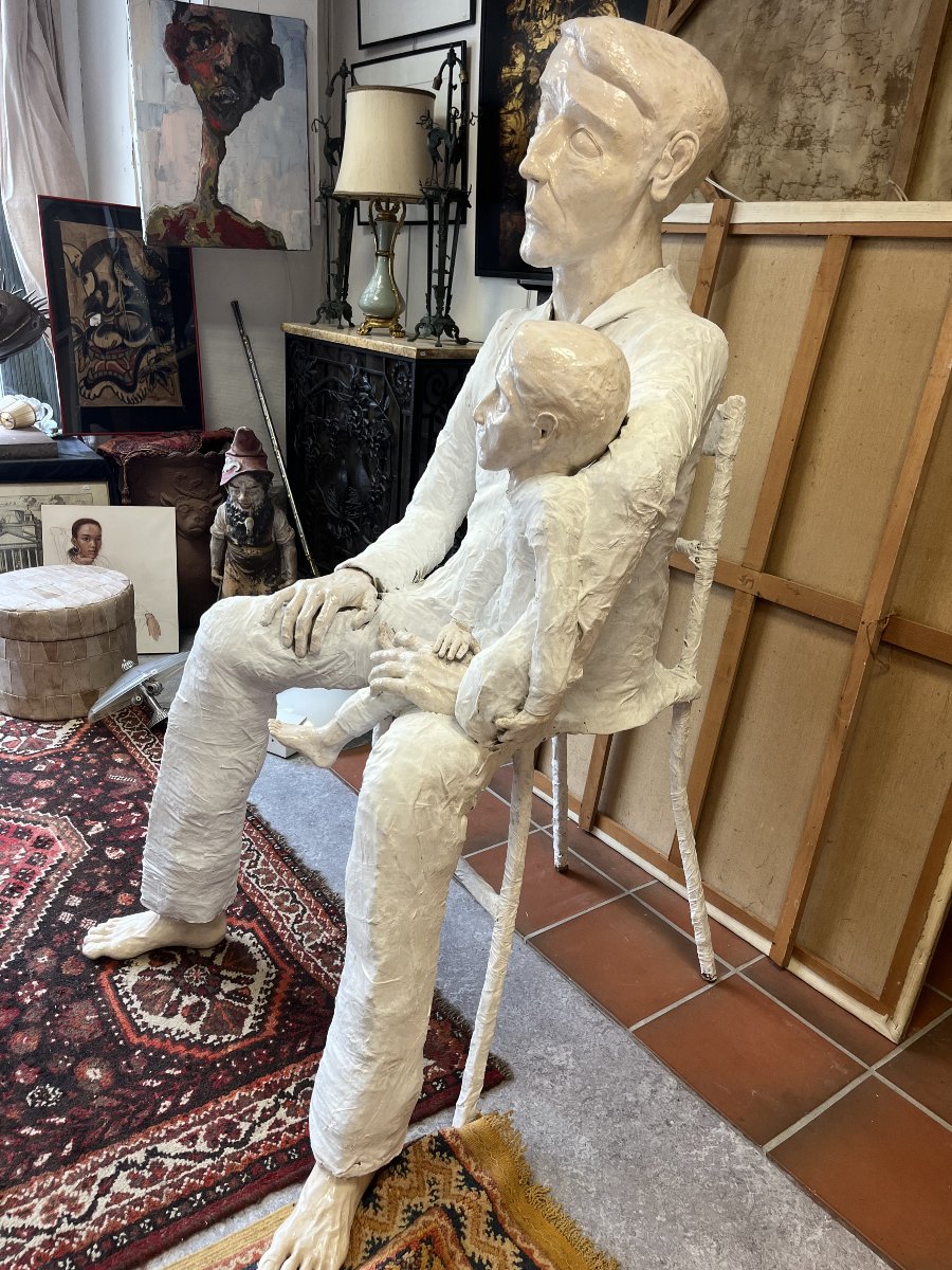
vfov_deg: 67.3
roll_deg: -3.7
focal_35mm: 26
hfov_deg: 53.1
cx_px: 476
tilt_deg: -22.9
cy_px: 635
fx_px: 953
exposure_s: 1/100
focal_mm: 5.1
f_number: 1.6
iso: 100
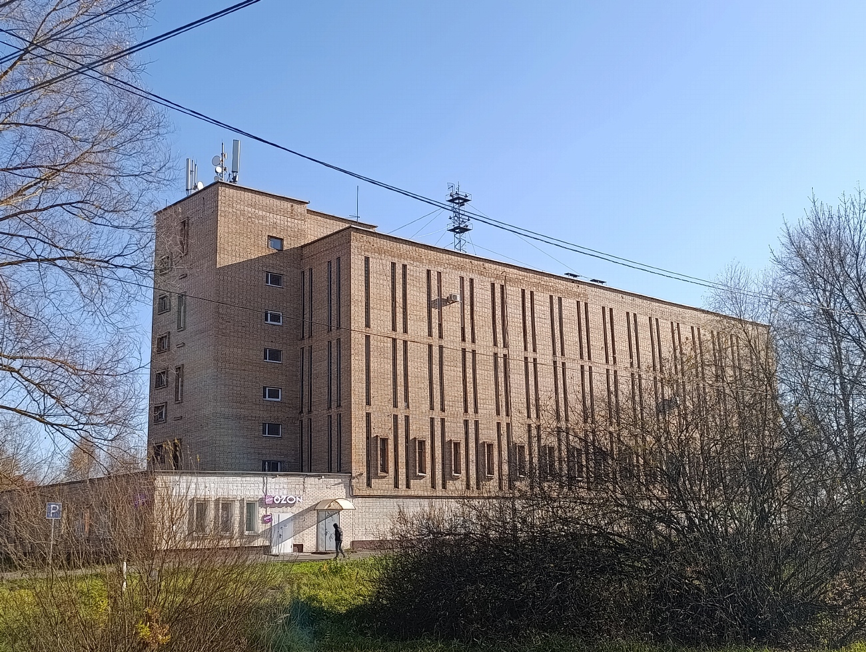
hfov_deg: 47.8
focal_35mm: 39
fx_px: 977
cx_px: 433
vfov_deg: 36.9
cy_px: 326
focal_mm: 6.11
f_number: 1.7
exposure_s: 1/426
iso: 50
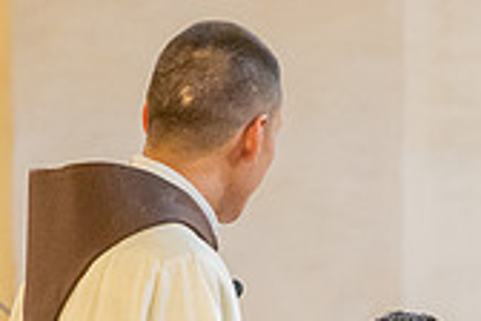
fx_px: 4703
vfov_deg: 3.9
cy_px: 394
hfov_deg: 5.8
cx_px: 441
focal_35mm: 352
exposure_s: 1/200
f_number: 2.8
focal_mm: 102
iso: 2000
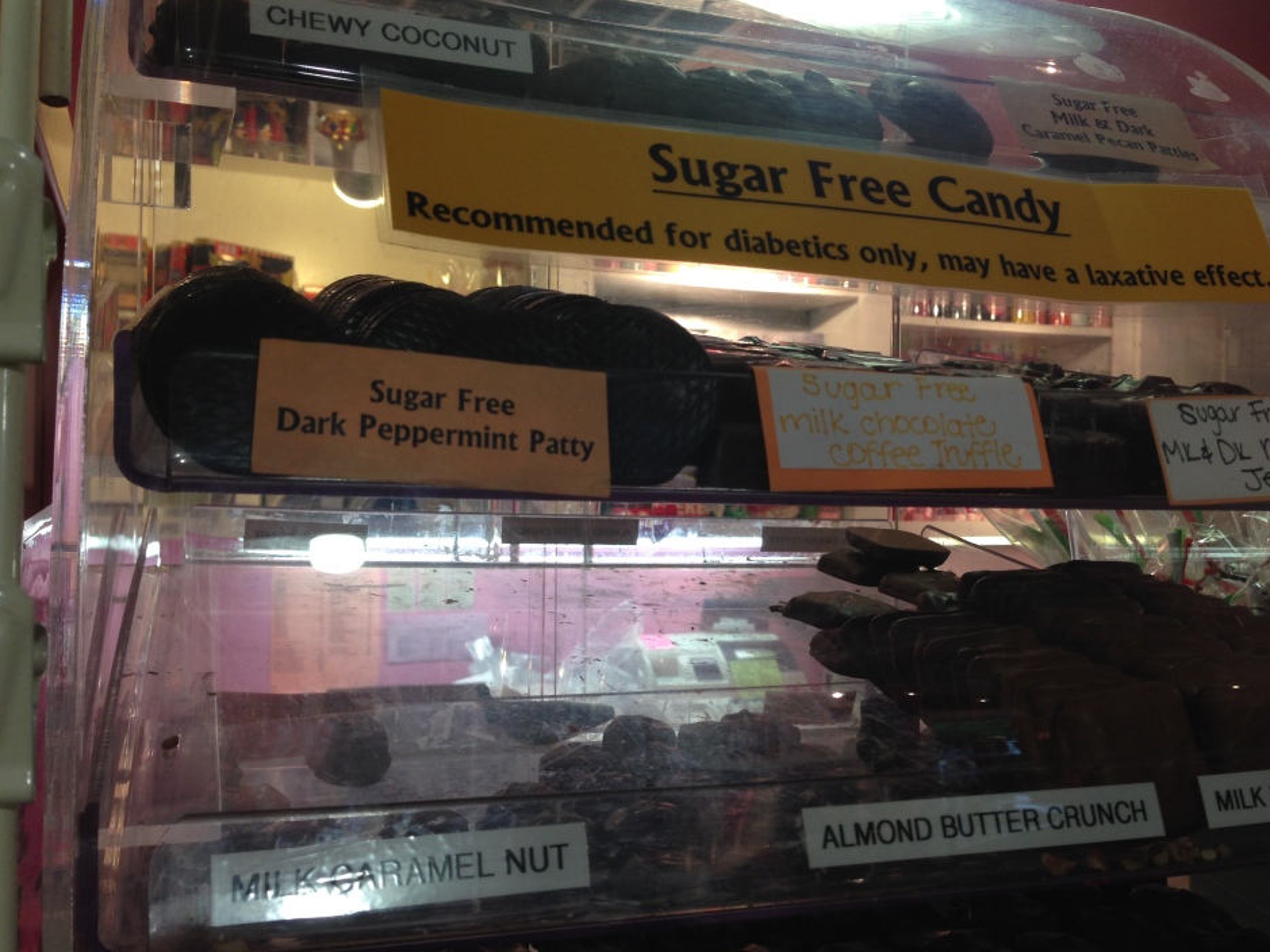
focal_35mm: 36
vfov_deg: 39.6
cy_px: 508
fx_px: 1321
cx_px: 683
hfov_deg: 51.3
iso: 50
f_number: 2.4
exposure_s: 1/24
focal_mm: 4.12
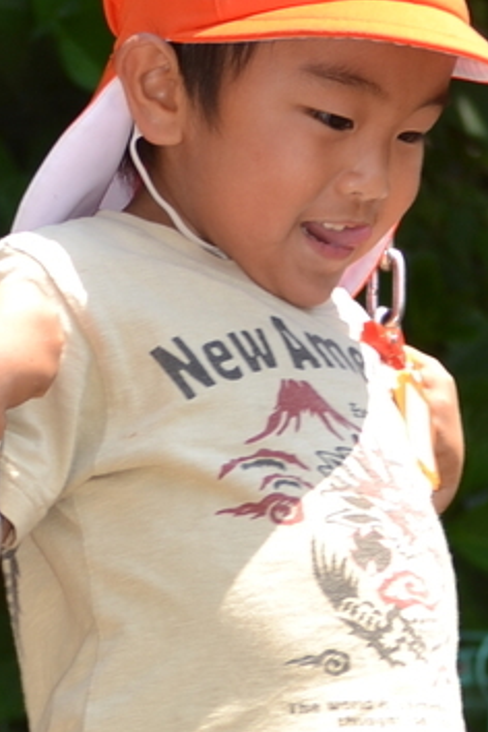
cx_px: 165
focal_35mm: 315
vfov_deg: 6.5
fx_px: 6404
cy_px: 895
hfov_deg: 4.4
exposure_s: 1/200
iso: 100
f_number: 5
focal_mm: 62
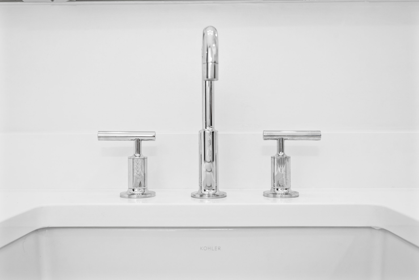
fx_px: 408
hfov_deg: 54.4
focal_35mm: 35
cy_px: 140
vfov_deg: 37.9
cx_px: 210
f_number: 5.6
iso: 500
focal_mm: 35
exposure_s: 1/60
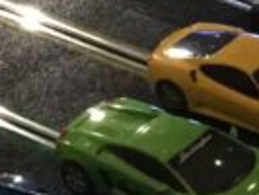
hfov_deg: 8.1
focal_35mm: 238
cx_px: 386
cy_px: -20
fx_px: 1782
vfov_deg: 6.2
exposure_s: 1/17
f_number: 2.4
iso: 400
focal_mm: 3.3
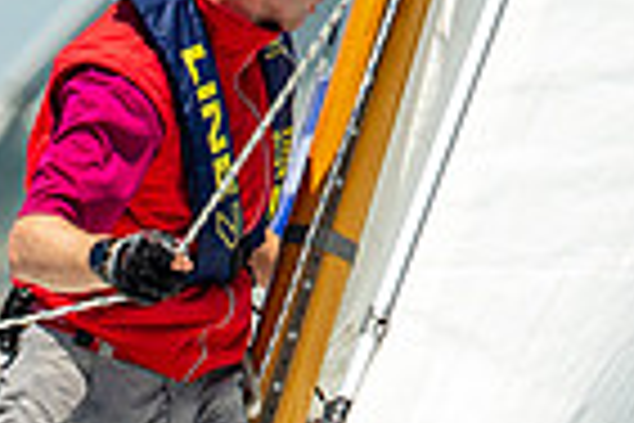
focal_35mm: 2467
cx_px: -148
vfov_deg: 0.6
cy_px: 644
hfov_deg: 0.8
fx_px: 43443
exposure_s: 1/2500
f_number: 5
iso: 400
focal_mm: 600
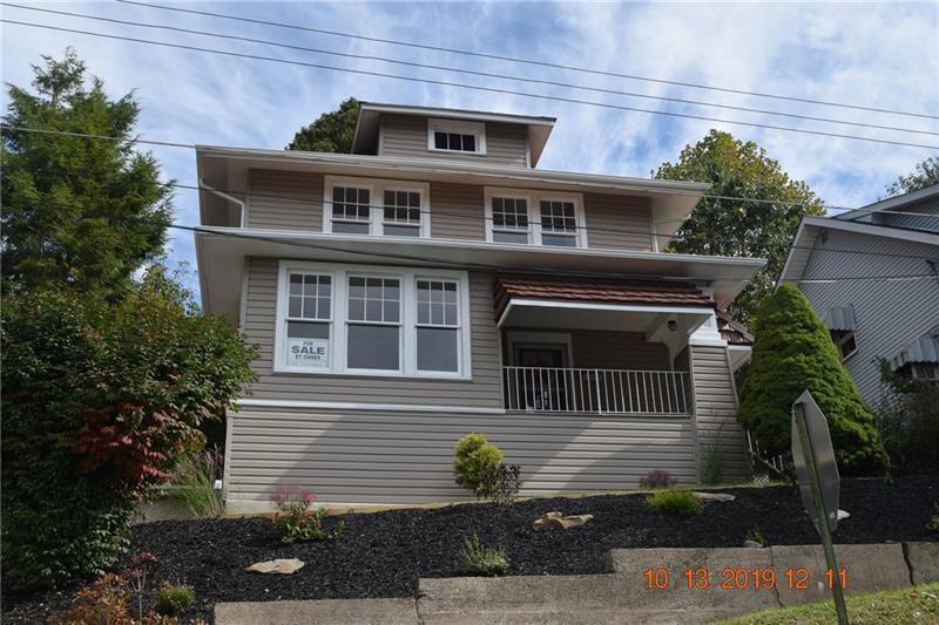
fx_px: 1017
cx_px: 470
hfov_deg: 49.6
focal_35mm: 39
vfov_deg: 34.2
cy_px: 312
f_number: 10
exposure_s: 1/400
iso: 200
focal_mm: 26
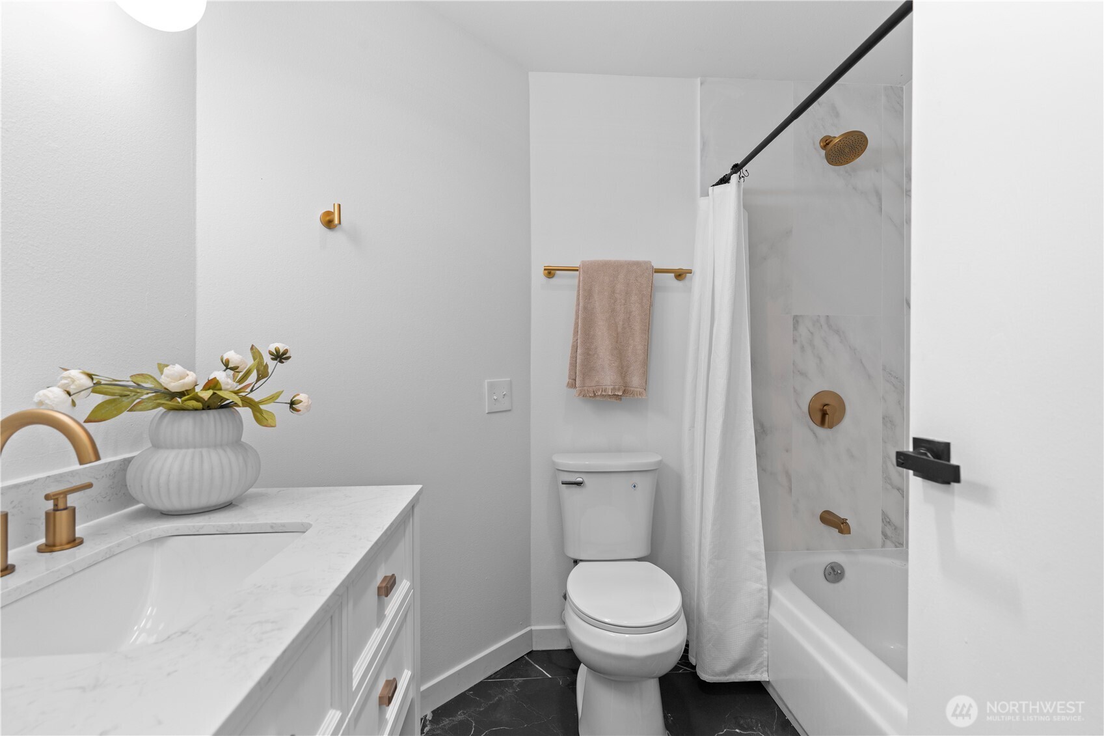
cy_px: 368
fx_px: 491
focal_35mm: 16
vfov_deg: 73.7
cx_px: 552
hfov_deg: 96.7
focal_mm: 16
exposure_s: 1/60
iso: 400
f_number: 4
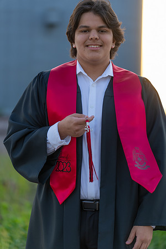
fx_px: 844
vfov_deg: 16.8
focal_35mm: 122
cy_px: 124
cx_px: 83
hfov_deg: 11.2
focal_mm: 122
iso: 125
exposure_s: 1/250
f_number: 2.8
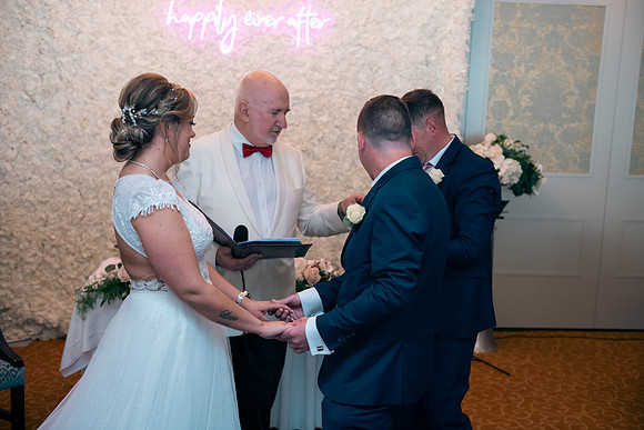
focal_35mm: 40
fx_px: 716
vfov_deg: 33.4
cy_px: 215
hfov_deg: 48.4
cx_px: 322
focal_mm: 40
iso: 640
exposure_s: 1/160
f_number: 3.5
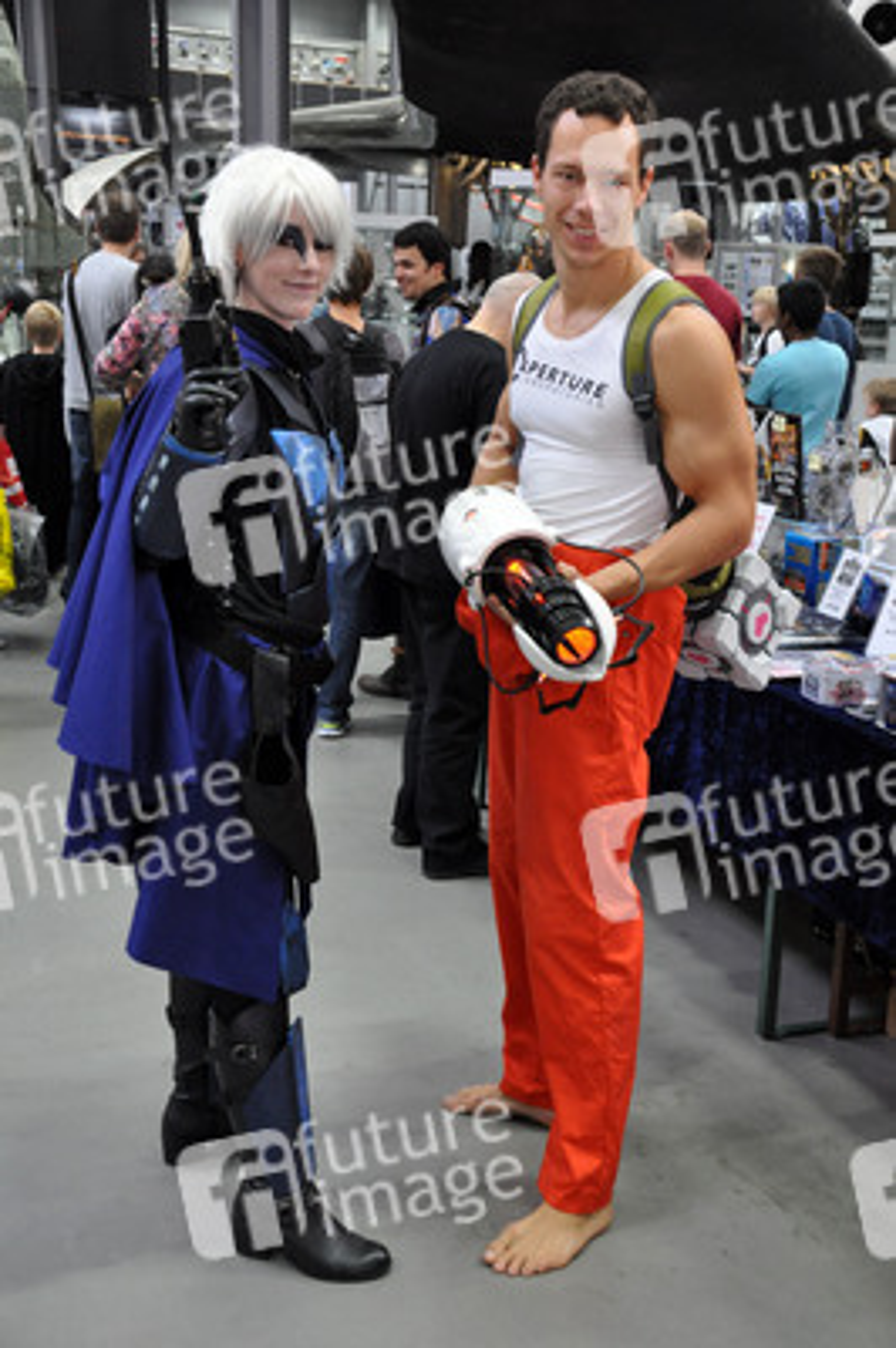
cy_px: 674
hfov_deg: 31.8
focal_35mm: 42
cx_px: 448
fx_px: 1571
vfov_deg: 46.4
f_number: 4
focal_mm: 28
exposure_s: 1/30
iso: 1400
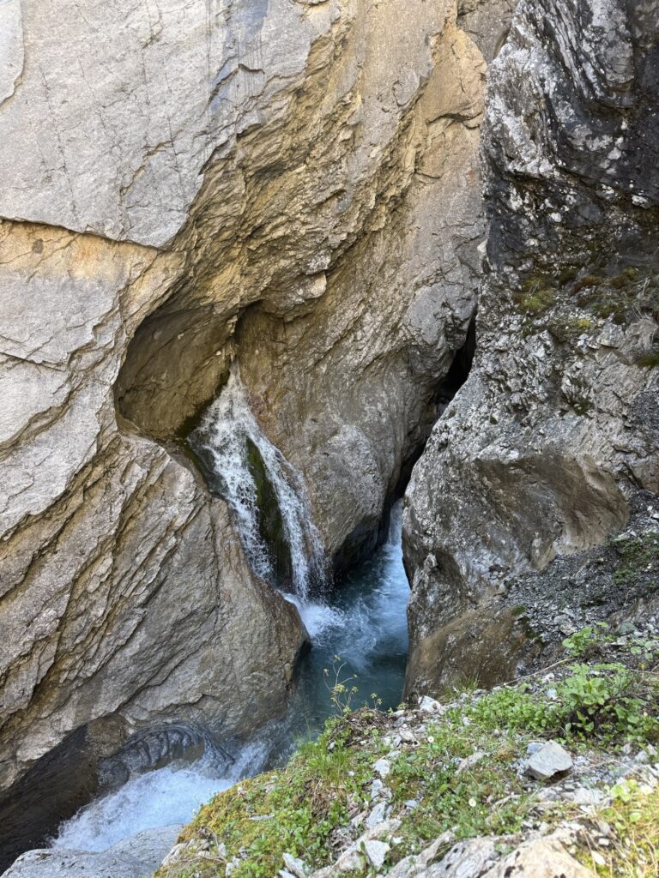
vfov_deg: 71.6
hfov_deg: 56.8
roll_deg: -2.6
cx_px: 330
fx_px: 609
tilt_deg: -19.2
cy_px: 439
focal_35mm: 24
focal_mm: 6.76
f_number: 1.78
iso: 100
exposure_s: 1/121
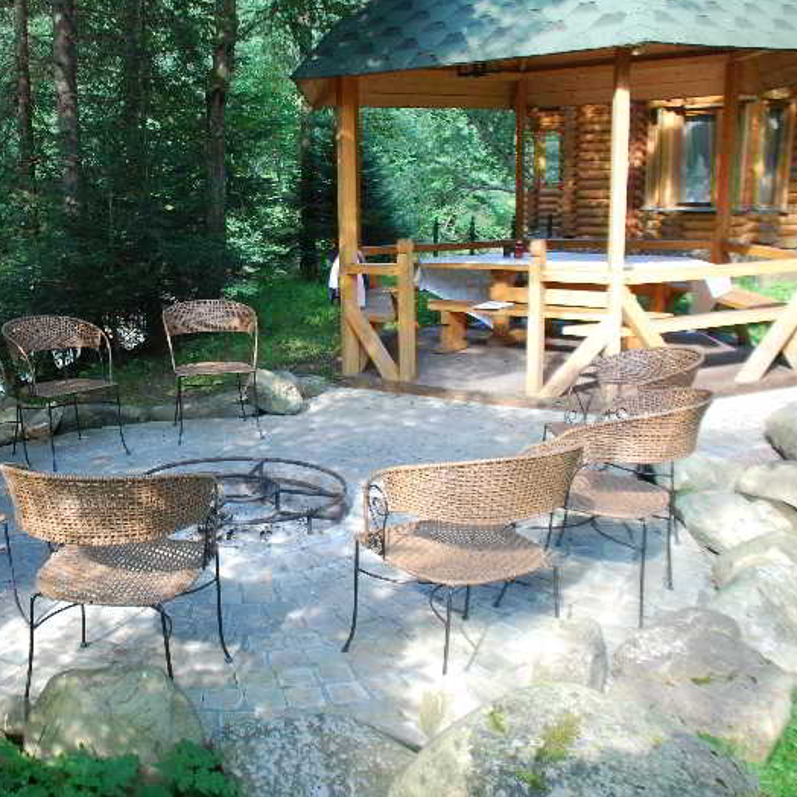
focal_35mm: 39
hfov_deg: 41.6
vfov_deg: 42.8
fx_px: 1016
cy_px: 403
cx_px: 199
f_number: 3.8
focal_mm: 20
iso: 250
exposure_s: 1/60
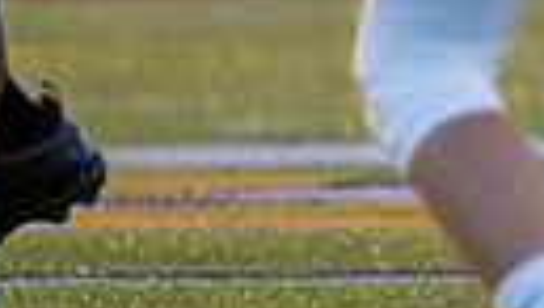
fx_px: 36808
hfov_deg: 0.8
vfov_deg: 0.5
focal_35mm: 2548
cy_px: -322
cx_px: 2946
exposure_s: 1/1250
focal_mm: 200
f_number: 2.8
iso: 640
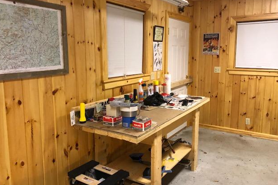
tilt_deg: -7.9
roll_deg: +0.9
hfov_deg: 61.9
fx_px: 232
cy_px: 87
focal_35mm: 30
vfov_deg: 43.6
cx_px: 139
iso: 80
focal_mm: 3.99
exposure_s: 1/15
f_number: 1.8
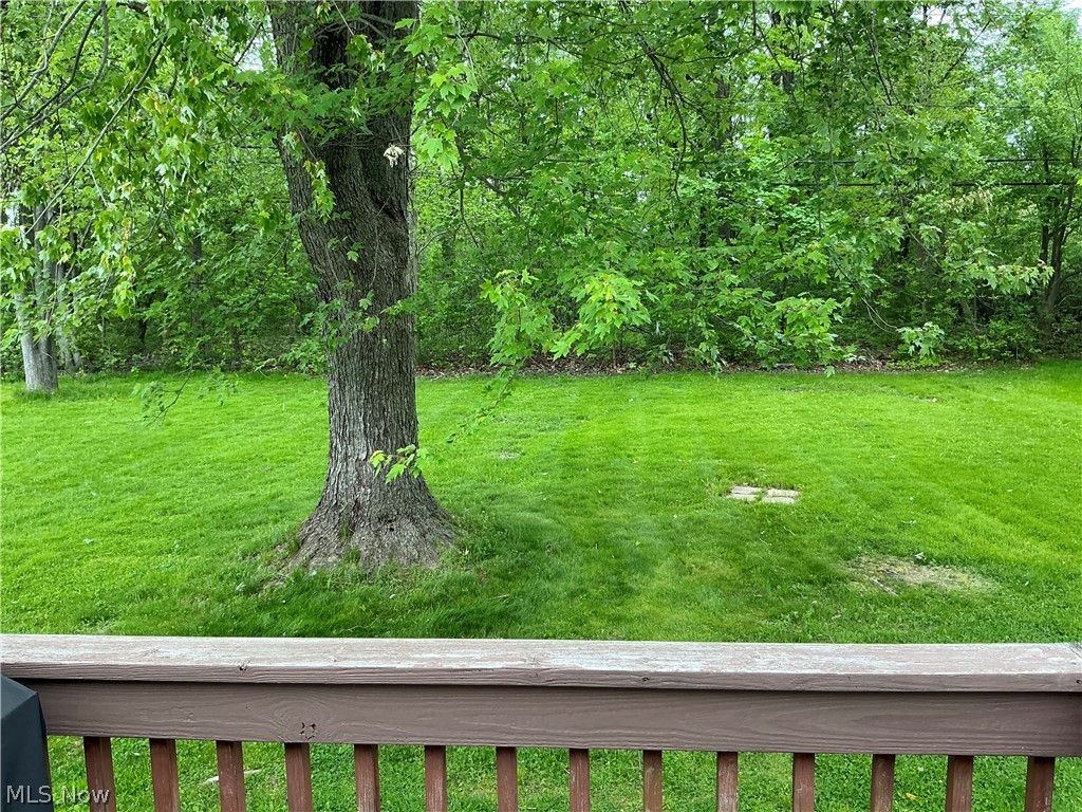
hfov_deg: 63.4
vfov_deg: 49.7
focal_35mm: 28
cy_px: 406
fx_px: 875
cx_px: 541
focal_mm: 3
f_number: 1.8
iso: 25
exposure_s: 1/120
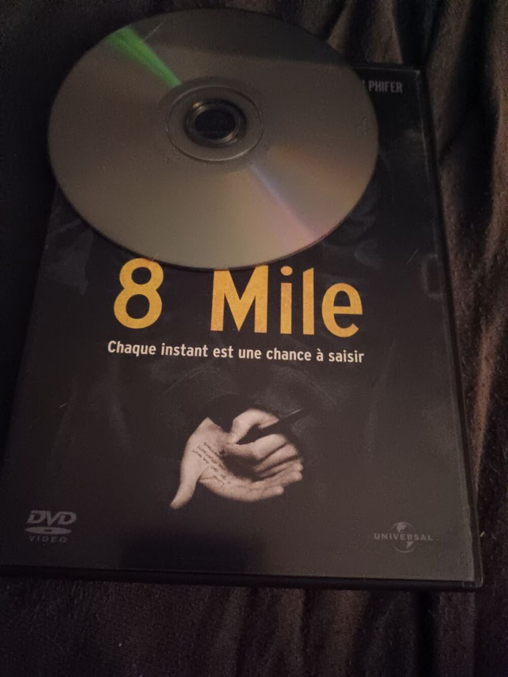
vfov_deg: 65.3
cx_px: 254
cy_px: 338
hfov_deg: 51.4
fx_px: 528
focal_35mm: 27
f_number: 1.9
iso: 17994
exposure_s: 1/10
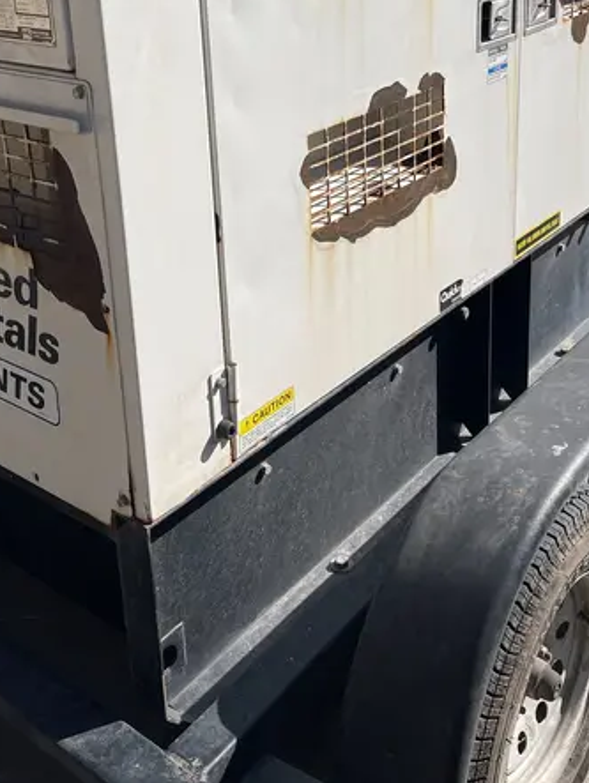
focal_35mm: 43
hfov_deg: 33.6
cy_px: 181
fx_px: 974
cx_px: 290
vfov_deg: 42.3
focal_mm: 5.1
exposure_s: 1/5556
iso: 50
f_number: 1.6
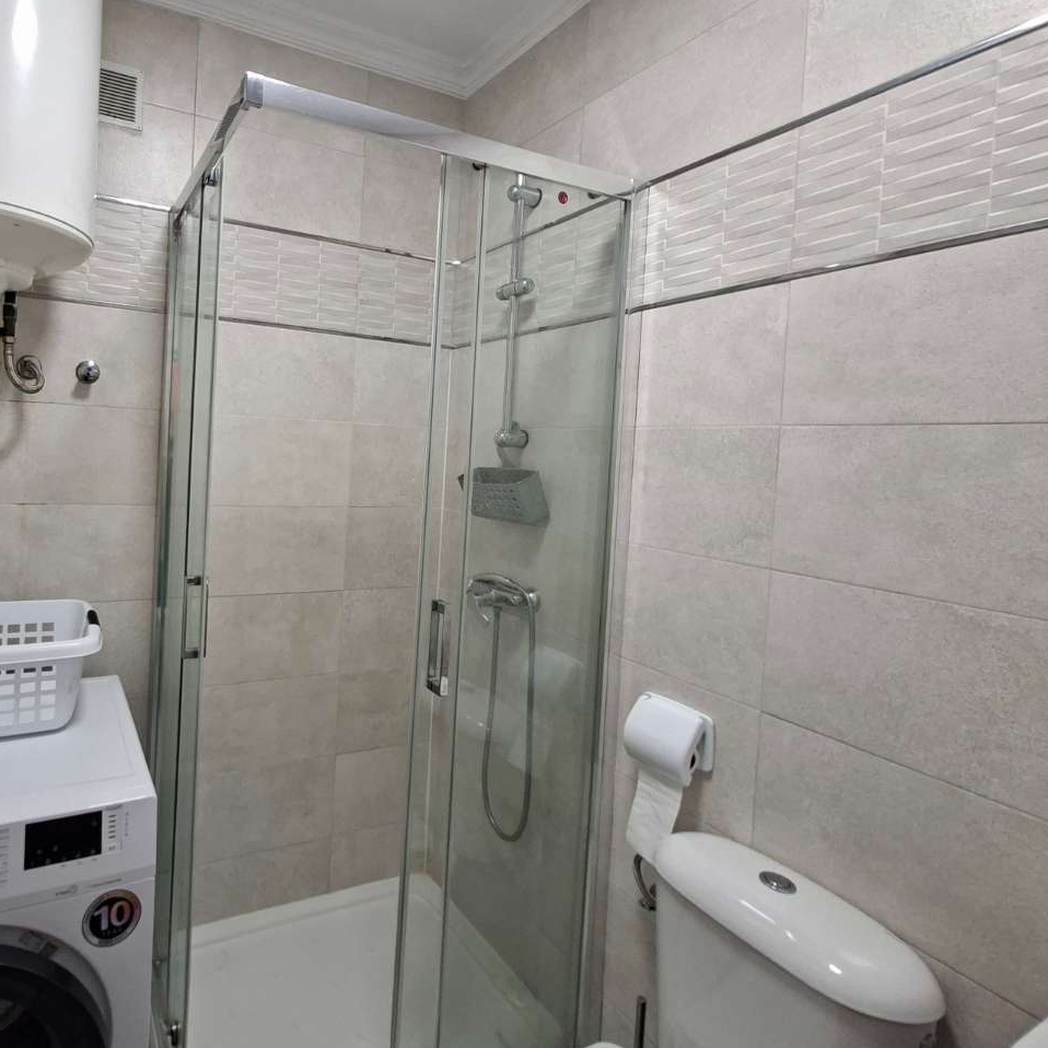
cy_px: 468
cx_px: 307
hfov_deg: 76.7
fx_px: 617
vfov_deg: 80.4
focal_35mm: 18
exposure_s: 1/50
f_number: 2.2
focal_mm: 1.74
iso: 100
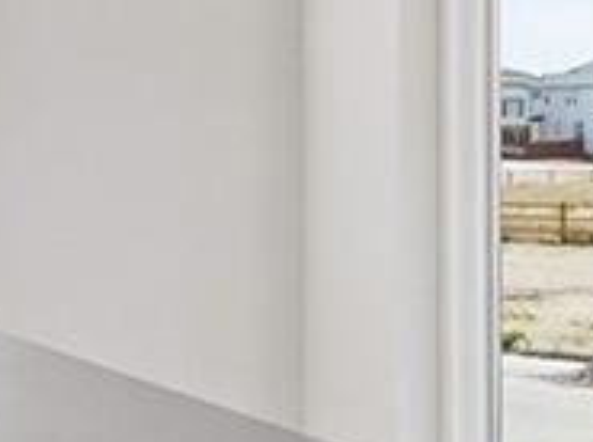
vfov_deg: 11.8
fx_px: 2137
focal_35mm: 125
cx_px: -898
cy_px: 90
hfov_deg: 12.1
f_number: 8
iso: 800
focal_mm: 10
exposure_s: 1/50
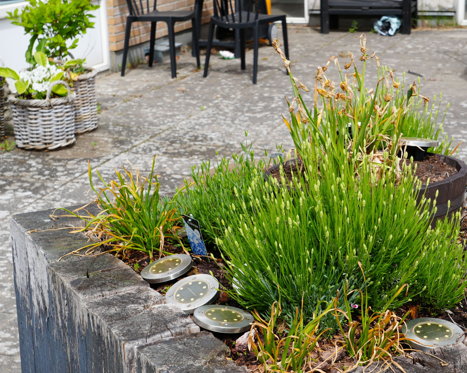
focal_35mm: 75
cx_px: 282
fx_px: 1037
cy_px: 186
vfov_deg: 20.4
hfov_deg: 25.3
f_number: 8
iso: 100
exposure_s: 1/160
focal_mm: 44
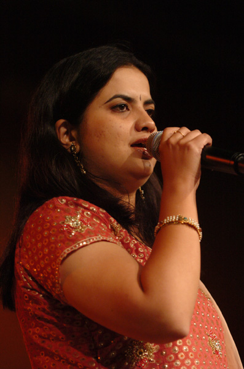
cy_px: 184
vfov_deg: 11.0
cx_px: 122
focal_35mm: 188
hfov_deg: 7.3
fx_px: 1916
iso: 800
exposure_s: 1/160
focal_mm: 125
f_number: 2.8
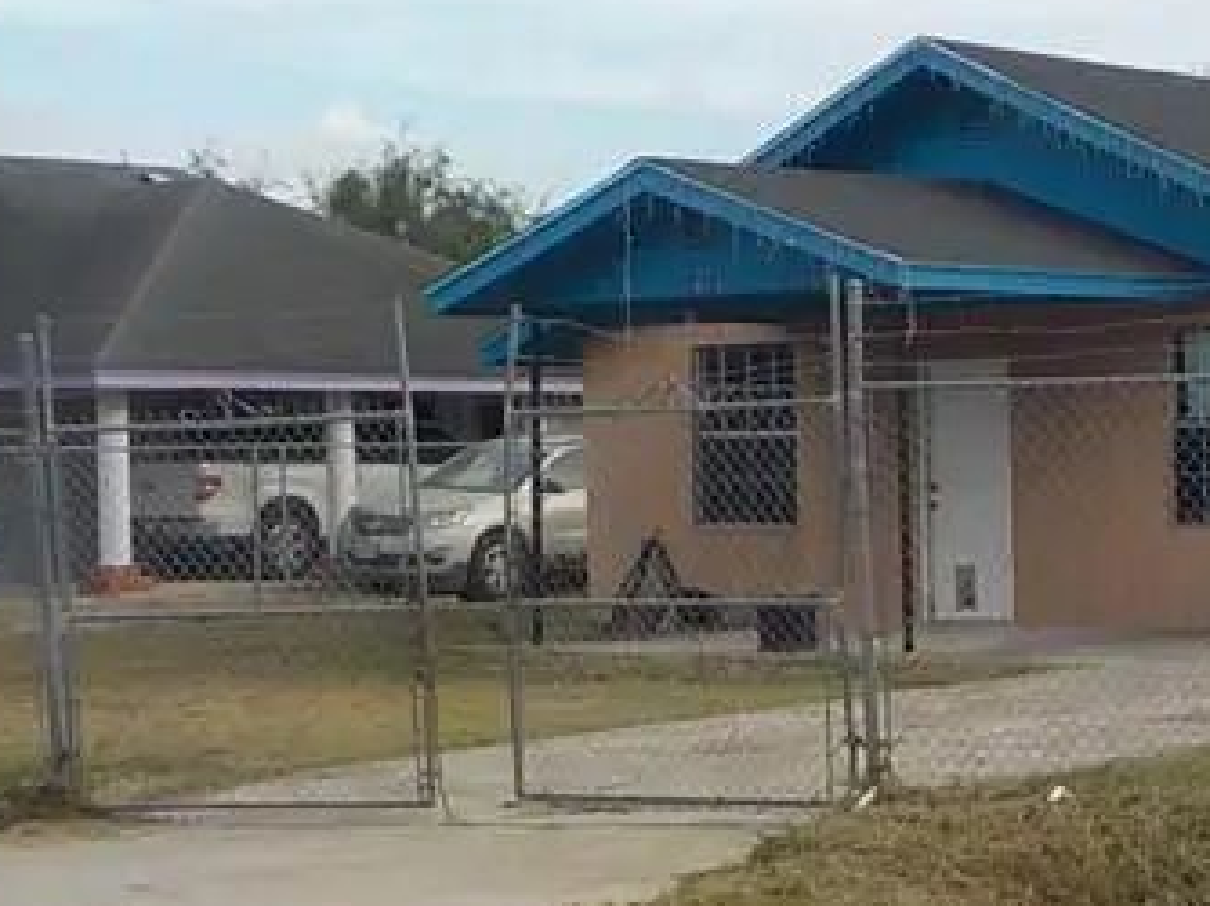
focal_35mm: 92
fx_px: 3214
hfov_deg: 20.2
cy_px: 554
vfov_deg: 16.0
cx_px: 1395
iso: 125
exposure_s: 1/640
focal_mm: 4.1
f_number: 3.3
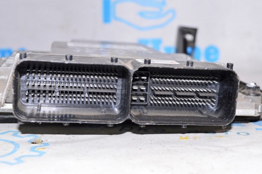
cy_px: 87
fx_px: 414
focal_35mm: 57
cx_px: 131
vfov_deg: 23.7
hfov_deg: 35.1
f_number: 8
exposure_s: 1/160
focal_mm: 38
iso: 1600
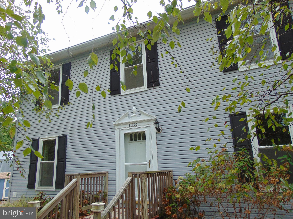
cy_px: 110
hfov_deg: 69.4
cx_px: 146
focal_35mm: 25
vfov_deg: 54.9
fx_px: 212
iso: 80
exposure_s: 1/125
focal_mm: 4.5
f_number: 3
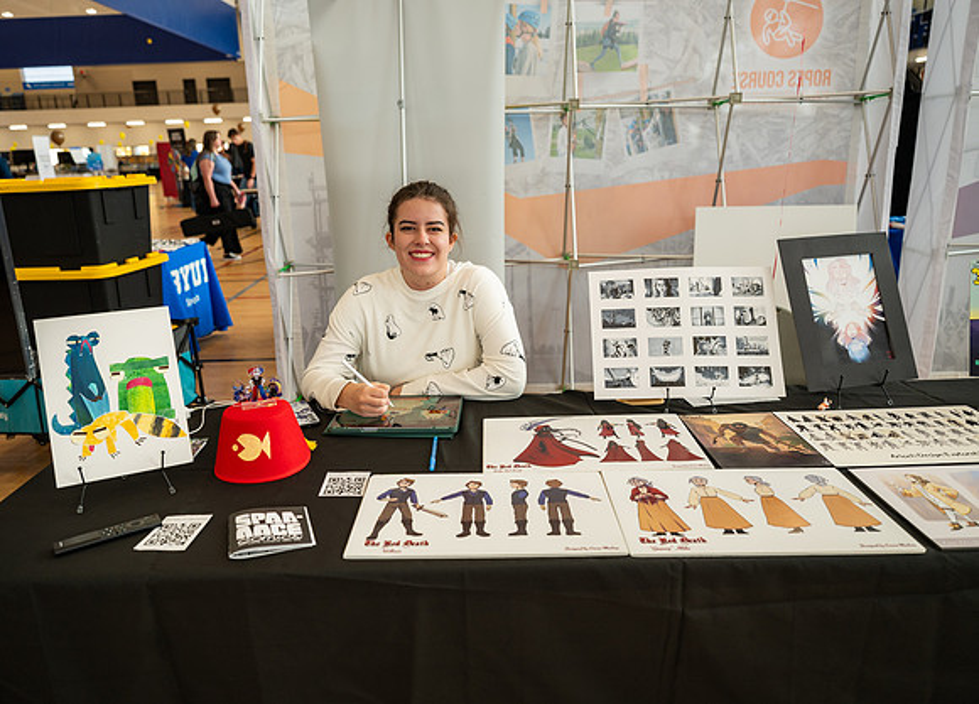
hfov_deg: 69.5
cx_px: 453
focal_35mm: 25
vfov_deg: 53.1
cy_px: 352
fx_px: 704
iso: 200
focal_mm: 24
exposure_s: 1/160
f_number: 2.8
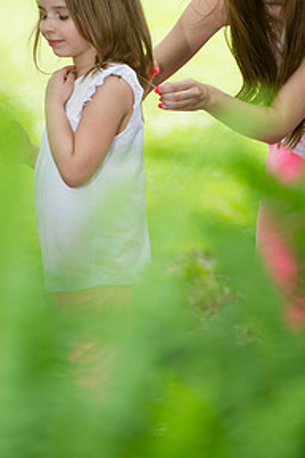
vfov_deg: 7.3
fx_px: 3571
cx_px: 185
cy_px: 138
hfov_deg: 4.9
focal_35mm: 281
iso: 200
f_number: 3.2
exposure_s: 1/200
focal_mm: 180
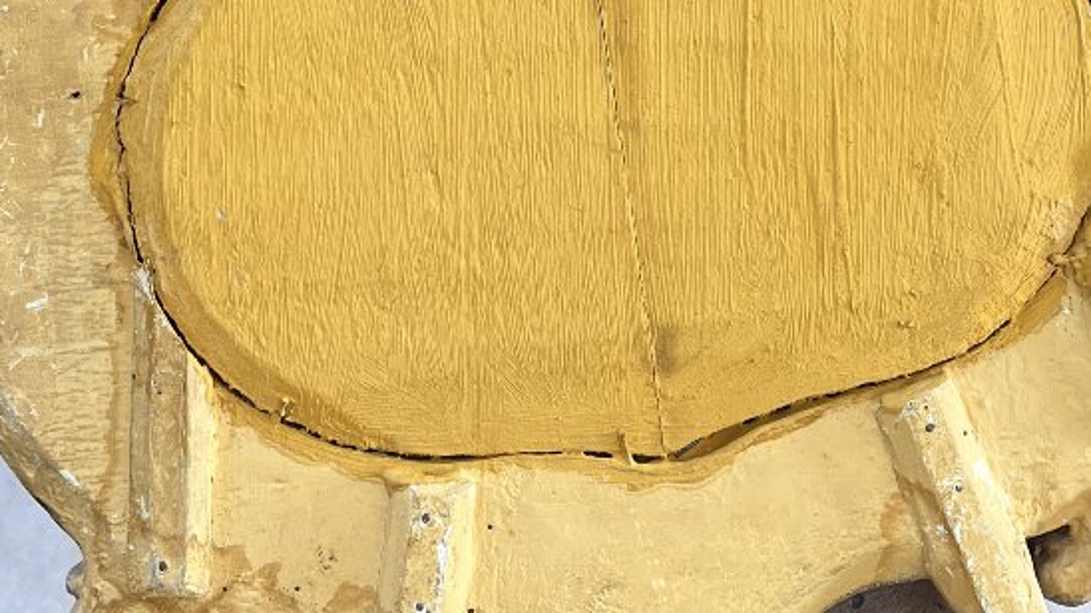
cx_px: 587
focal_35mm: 62
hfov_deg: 33.8
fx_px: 1793
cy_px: 24
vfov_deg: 19.0
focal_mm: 5.1
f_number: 1.6
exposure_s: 1/121
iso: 125
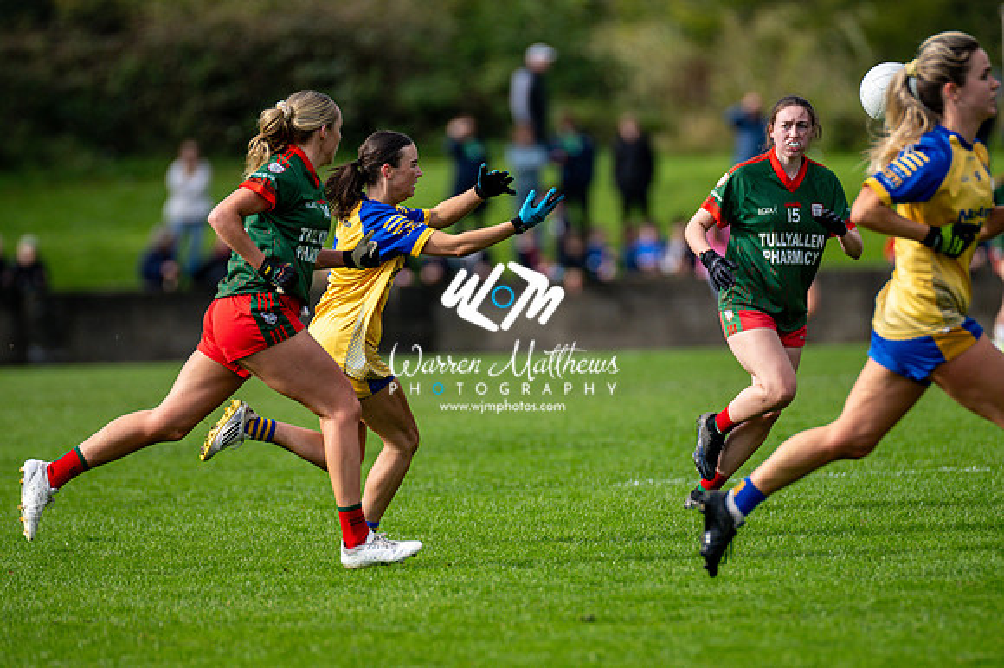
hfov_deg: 4.6
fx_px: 12542
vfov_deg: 3.1
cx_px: 502
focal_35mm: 450
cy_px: 334
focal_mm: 300
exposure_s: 1/3200
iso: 320
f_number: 2.8
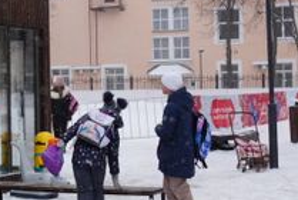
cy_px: 71
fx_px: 912
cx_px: -93
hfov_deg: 17.4
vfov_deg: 12.5
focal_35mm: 110
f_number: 5.6
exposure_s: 1/640
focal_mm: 33
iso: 800
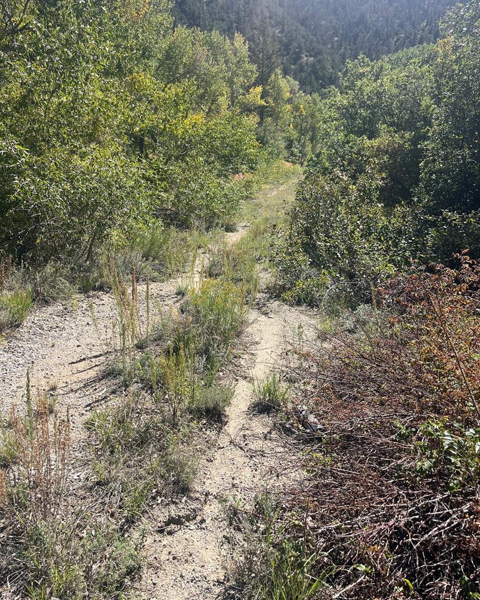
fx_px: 497
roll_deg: -1.9
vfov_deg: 62.2
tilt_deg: -11.7
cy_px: 280
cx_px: 235
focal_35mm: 28
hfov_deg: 51.5
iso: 50
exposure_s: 1/2137
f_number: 1.6
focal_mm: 5.1
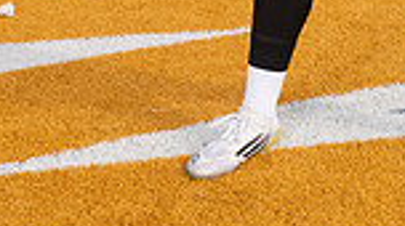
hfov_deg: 14.3
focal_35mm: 149
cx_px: 378
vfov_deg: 7.5
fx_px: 1598
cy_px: -332
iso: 100
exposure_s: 1/400
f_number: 7.1
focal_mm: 48
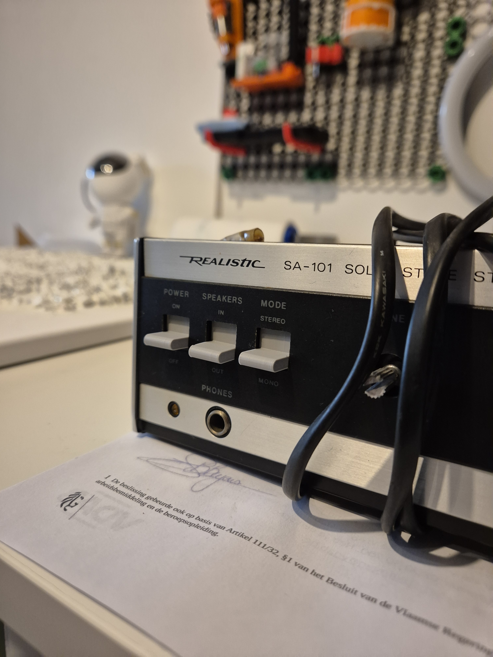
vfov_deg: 73.9
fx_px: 437
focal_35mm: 23
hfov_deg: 58.9
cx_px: 246
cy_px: 328
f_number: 1.8
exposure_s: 1/100
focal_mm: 5.4
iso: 800
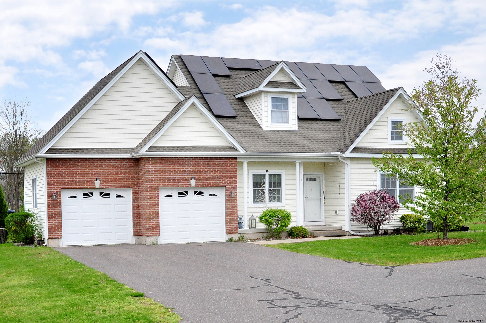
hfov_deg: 62.0
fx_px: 404
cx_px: 243
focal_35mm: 30
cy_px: 162
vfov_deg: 43.5
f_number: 7.1
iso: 500
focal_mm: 20
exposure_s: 1/800
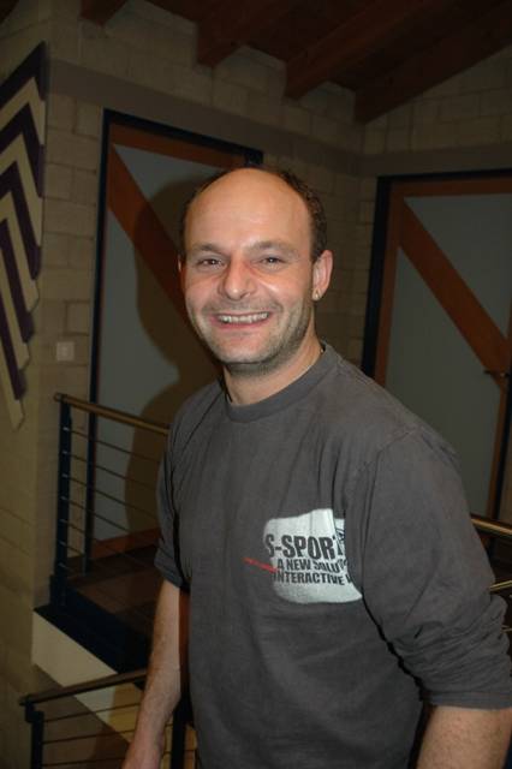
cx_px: 256
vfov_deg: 53.2
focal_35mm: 36
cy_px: 384
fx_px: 769
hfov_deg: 36.8
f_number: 3.8
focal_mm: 24
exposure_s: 1/60
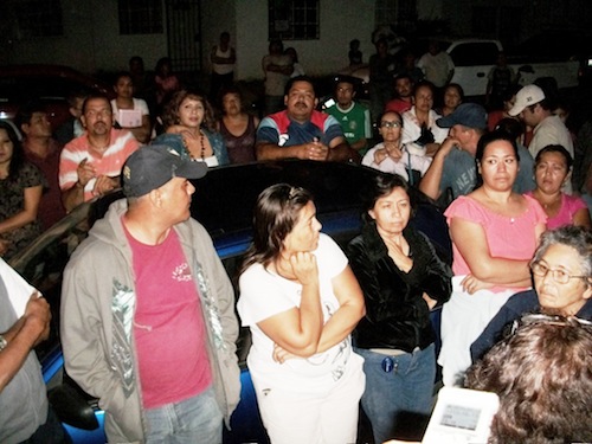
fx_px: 599
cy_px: 222
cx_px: 296
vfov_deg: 40.7
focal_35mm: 35
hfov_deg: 52.6
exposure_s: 1/125
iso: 200
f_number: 3.1
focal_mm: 6.3
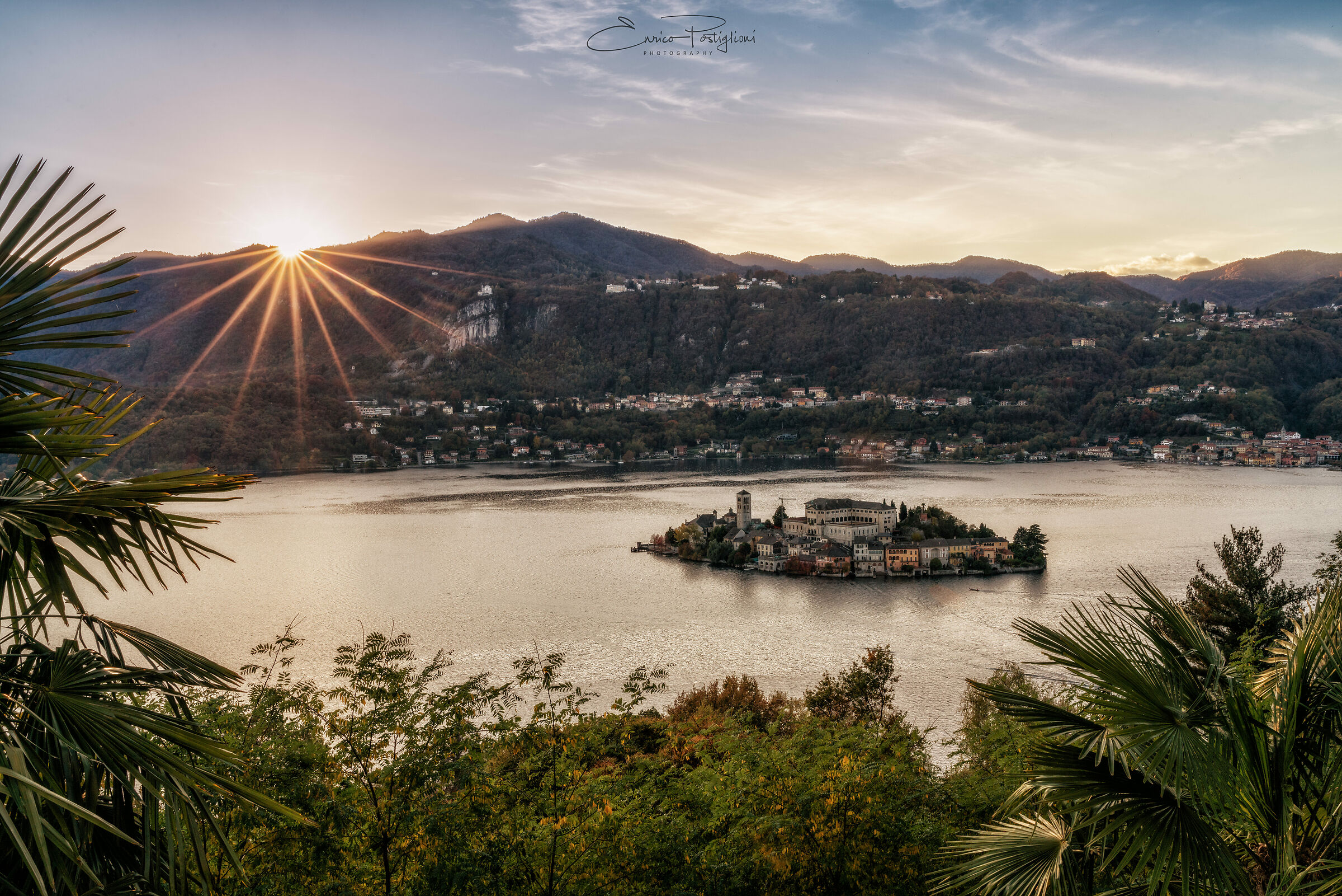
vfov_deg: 38.9
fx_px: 1268
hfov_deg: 55.8
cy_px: 448
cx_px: 671
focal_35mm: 34
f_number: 22
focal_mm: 34
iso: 100
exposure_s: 1/30
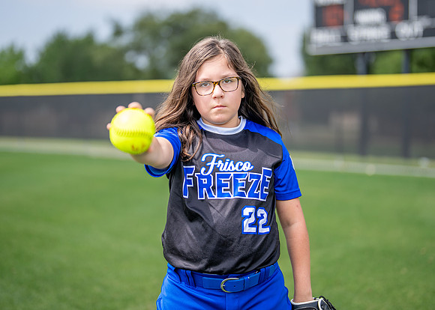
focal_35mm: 61
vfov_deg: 23.3
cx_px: 228
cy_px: 131
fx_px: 751
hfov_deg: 32.3
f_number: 1.2
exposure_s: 1/5000
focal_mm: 50
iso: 100
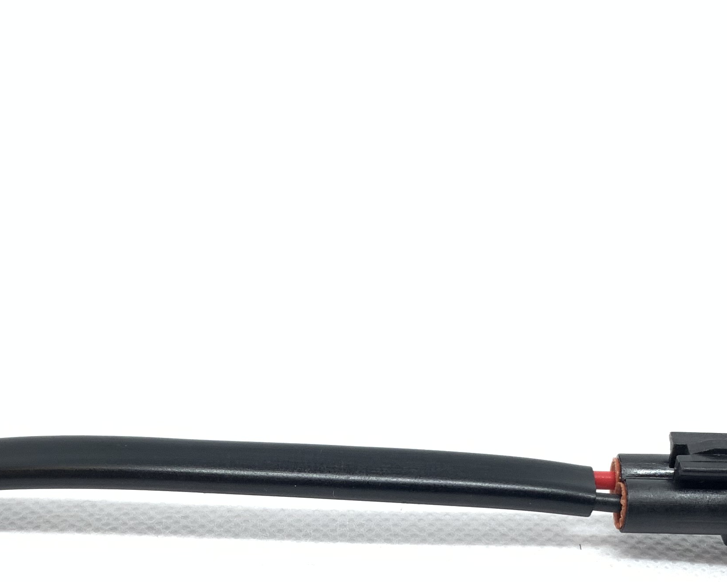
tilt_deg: -36.8
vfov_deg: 23.2
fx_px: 1334
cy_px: 636
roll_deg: -1.2
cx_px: 333
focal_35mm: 62
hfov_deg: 30.5
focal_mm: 4.25
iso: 50
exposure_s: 1/122
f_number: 1.8
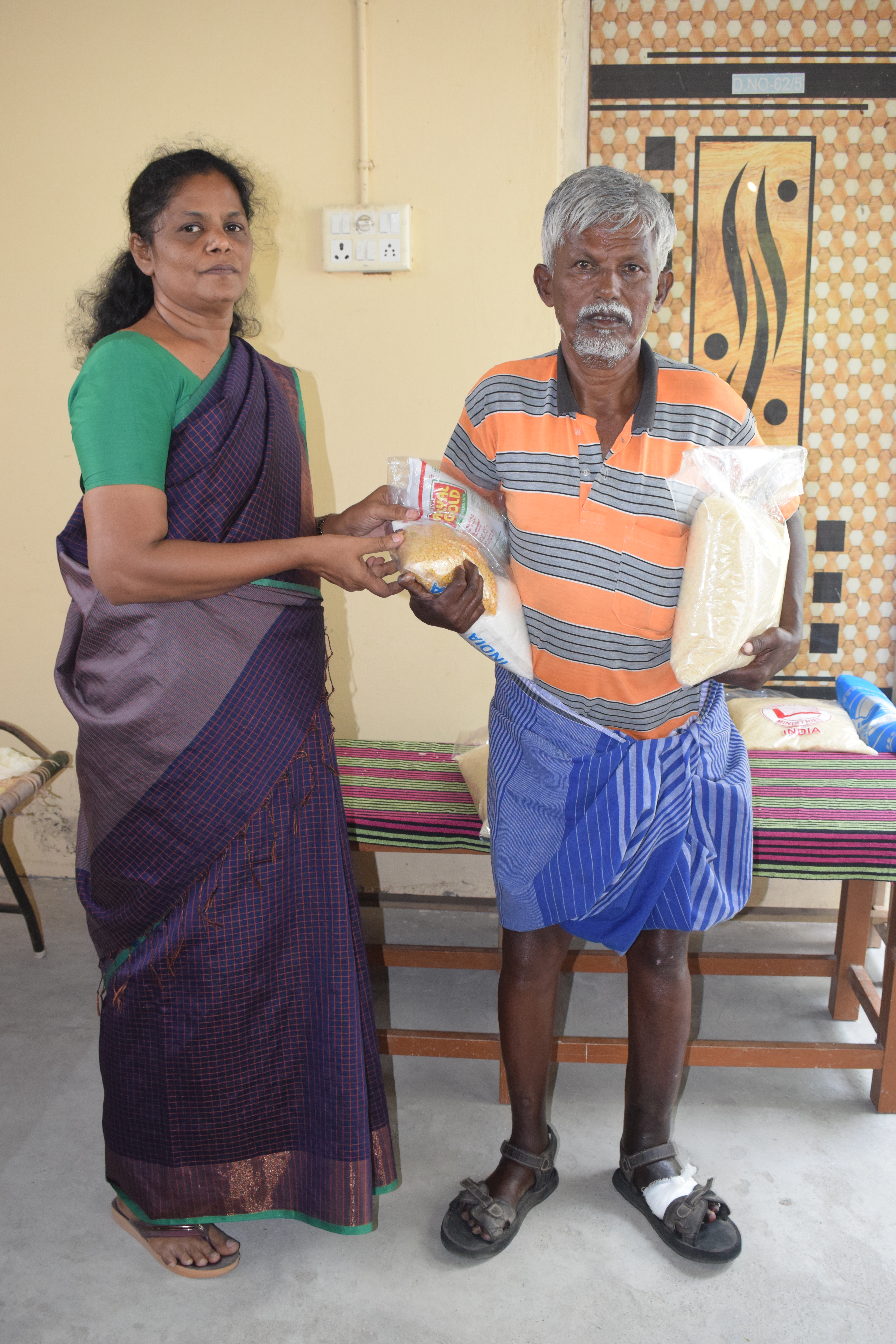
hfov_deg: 38.4
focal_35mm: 34
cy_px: 672
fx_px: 1288
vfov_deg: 55.1
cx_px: 448
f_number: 6.3
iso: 2000
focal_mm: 23
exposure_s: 1/100
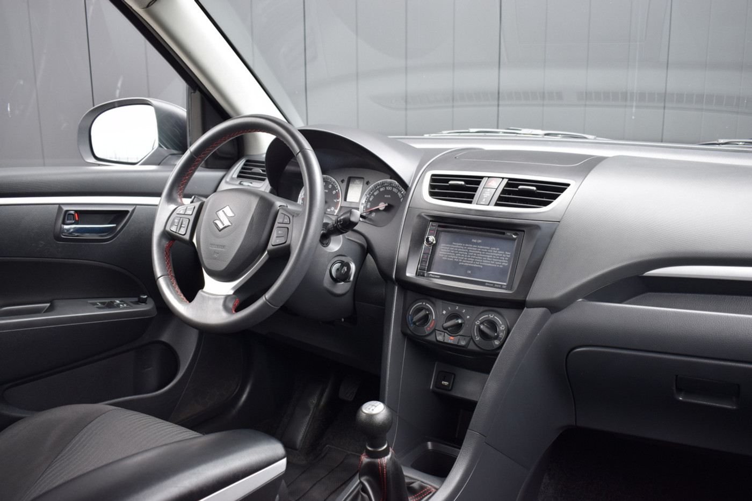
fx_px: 689
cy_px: 250
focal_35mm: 33
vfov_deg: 40.0
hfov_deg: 57.2
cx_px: 376
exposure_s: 1/100
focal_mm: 22
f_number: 5
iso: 400
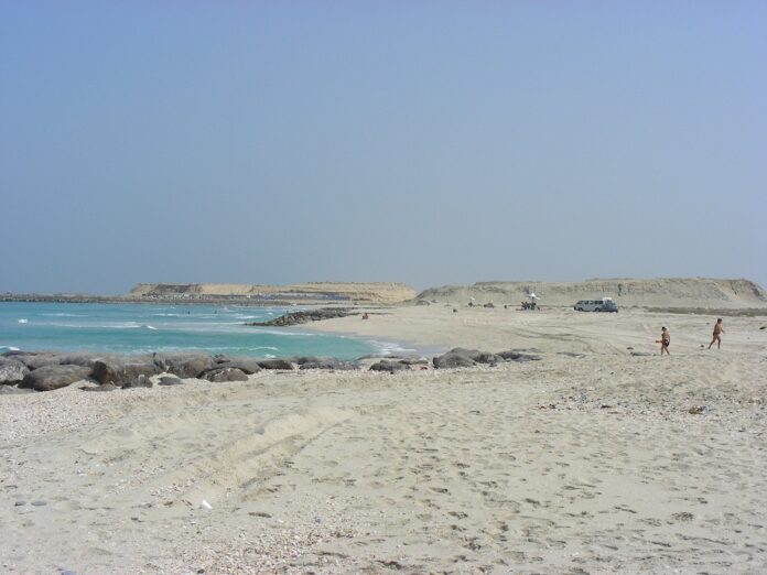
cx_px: 384
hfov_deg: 30.7
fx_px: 1396
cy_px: 288
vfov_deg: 23.3
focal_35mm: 63
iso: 50
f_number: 5.6
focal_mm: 10.5
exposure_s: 1/443
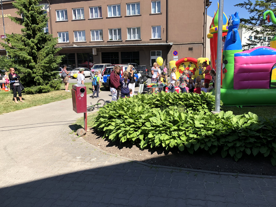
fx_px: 231
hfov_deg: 61.7
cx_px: 140
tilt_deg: -10.6
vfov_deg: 48.2
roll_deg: +0.8
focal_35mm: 29
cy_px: 106
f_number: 1.8
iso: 20
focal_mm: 3.99
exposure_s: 1/1185
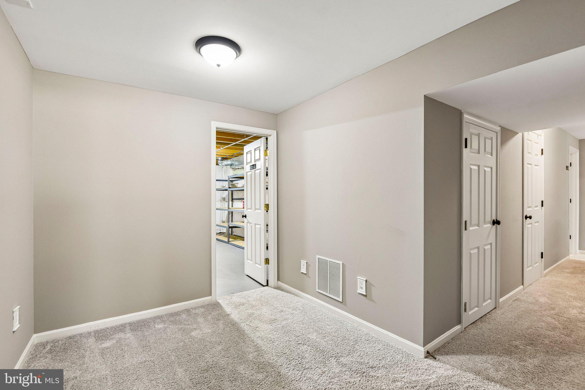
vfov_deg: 73.7
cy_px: 195
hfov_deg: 96.7
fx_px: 260
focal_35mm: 16
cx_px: 292
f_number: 8
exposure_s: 1/3.33
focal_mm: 16
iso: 400
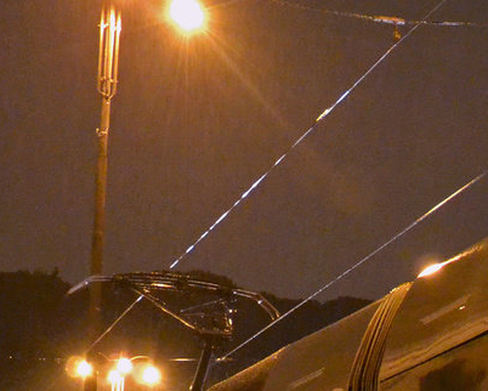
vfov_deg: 12.0
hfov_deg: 14.5
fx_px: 1748
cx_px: 793
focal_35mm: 121
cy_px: 631
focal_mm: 18
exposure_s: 1/15
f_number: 3.5
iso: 3200
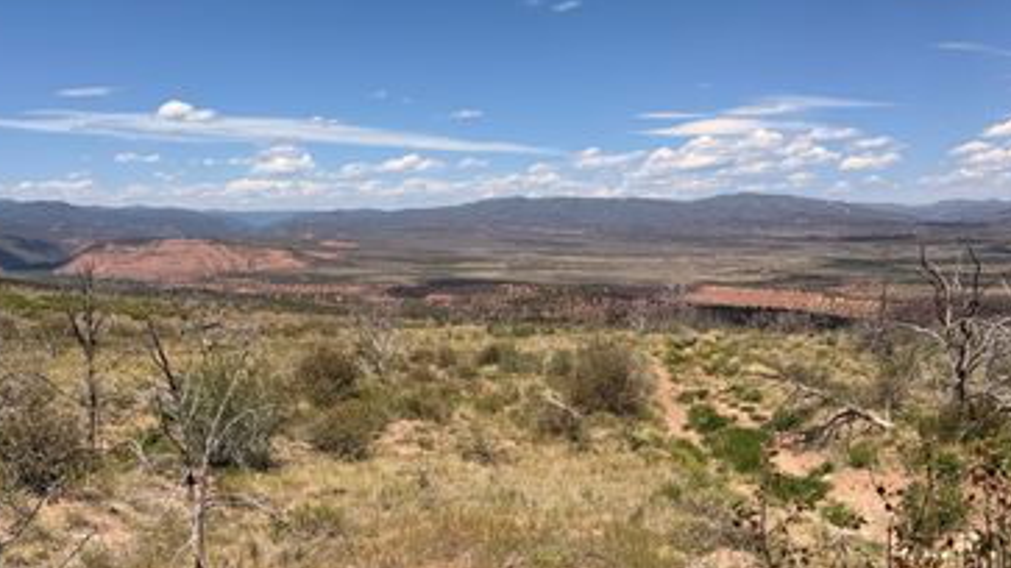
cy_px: 316
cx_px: 476
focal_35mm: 36
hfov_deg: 55.3
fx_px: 965
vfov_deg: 32.8
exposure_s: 1/7353
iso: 80
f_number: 1.78
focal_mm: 6.76
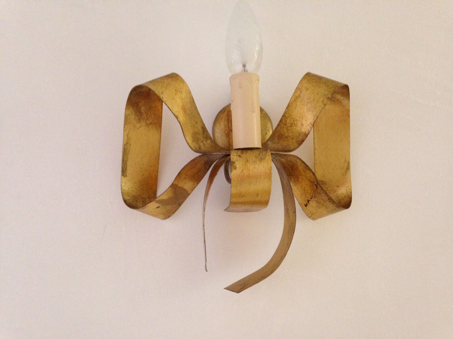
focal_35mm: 33
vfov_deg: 42.9
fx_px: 432
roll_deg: -2.1
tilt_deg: +7.0
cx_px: 226
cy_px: 170
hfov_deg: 55.4
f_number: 2.4
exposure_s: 1/17
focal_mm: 4.12
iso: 400
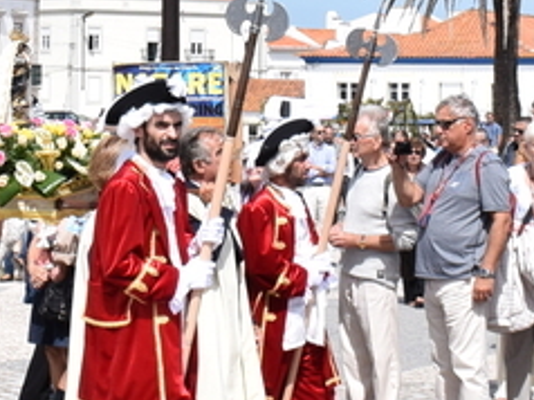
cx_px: 171
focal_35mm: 131
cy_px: -180
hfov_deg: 15.0
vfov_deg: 10.9
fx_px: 2019
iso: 400
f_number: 11
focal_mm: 18
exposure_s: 1/640
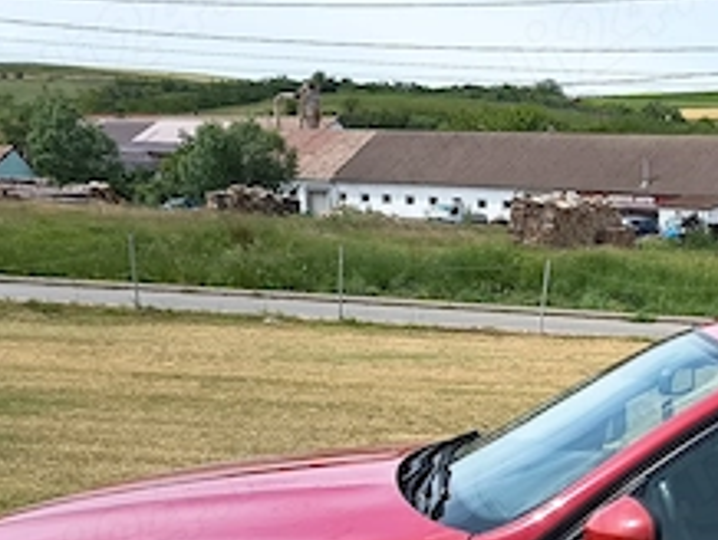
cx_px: 794
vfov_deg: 21.1
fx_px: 1370
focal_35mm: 66
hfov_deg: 26.9
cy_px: 603
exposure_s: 1/446
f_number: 1.7
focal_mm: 5.24
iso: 50
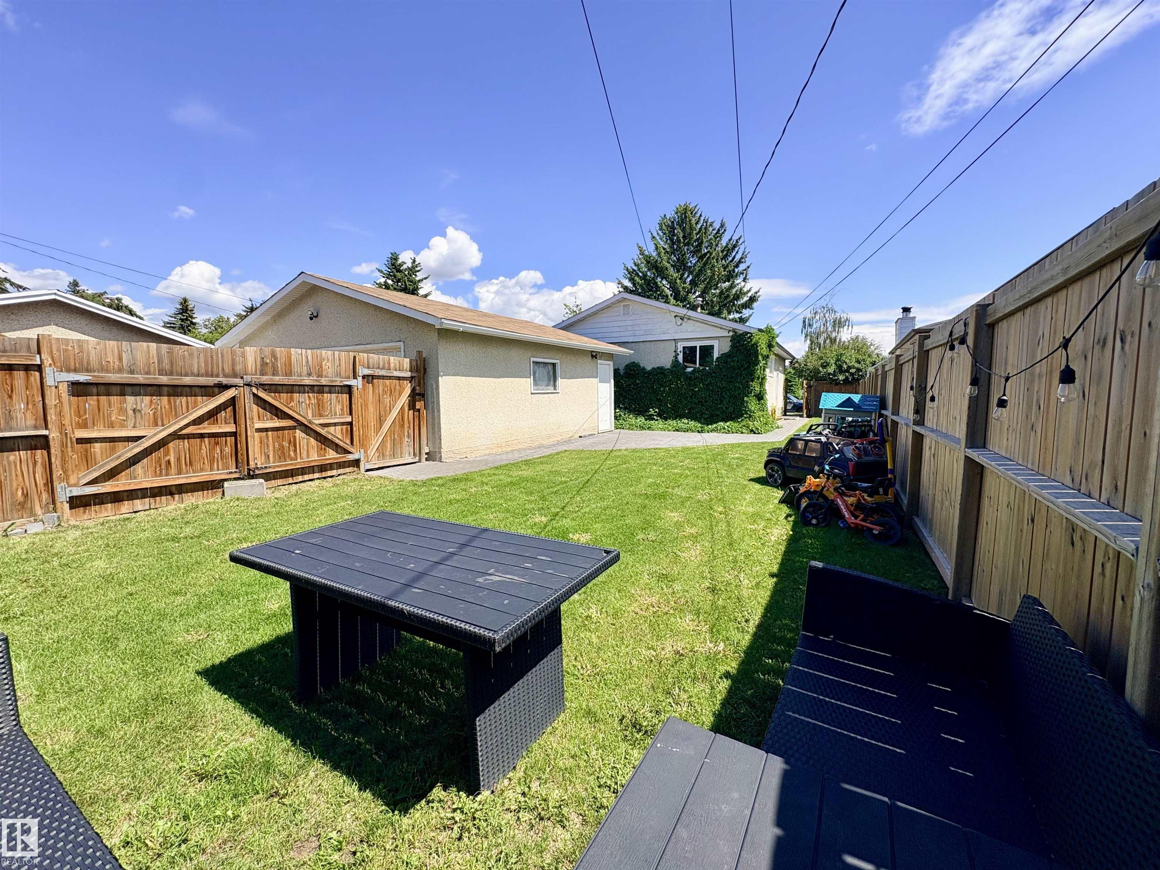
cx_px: 580
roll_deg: +0.7
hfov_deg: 102.1
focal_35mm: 14
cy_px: 435
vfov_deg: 85.7
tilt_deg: -4.7
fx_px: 469
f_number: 2.2
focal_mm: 2.22
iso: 40
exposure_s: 1/1709
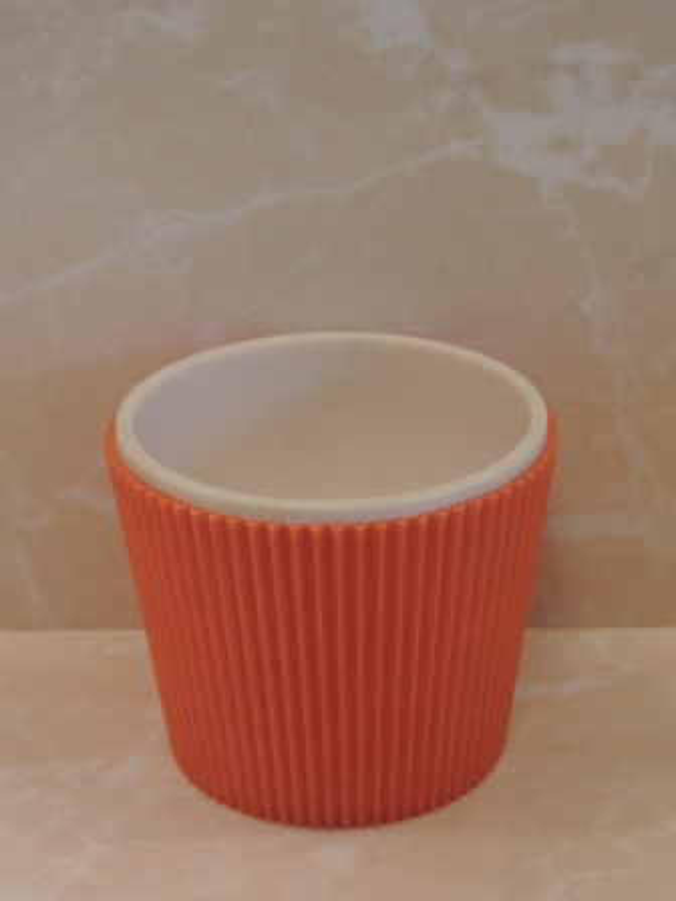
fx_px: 2213
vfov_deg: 23.0
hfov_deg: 17.4
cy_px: 450
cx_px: 338
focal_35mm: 85
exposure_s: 1/30
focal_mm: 15.1
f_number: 4
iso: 400
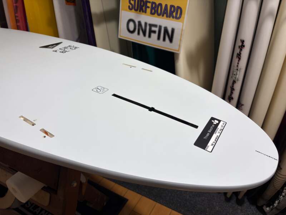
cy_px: 108
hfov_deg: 67.3
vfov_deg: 53.1
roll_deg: +1.4
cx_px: 143
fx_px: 215
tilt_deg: -31.9
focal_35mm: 26
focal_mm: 5.96
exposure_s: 1/256
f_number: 1.6
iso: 40
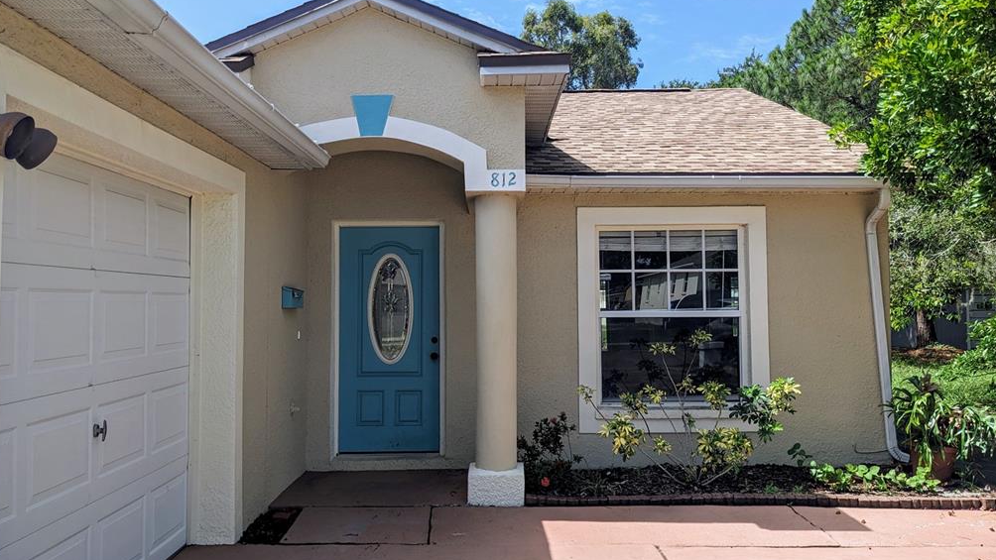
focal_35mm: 30
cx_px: 493
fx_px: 792
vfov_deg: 39.0
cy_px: 271
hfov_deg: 64.3
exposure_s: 1/2597
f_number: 1.73
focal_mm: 4.38
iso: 58
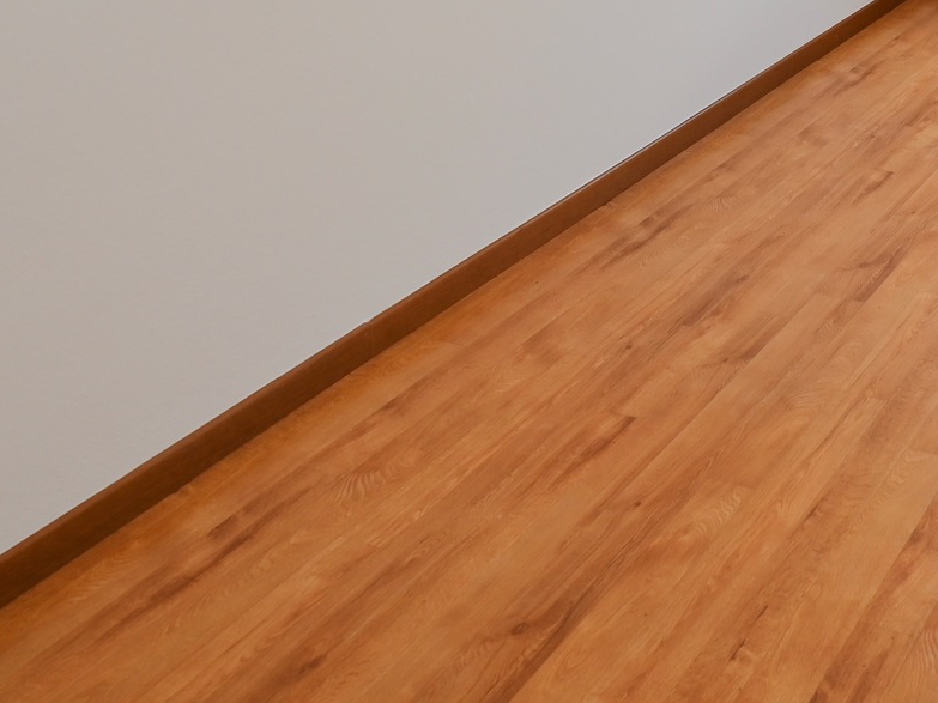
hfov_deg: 35.0
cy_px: -307
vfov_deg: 25.8
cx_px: 1097
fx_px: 1192
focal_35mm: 44
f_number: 5.6
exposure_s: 1/125
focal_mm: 14
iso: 200
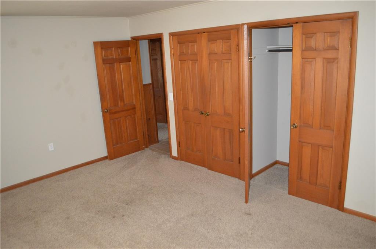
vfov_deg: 47.8
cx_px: 188
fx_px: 282
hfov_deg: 67.4
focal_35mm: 27
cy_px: 124
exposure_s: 1/60
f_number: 3.5
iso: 1800
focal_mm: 18
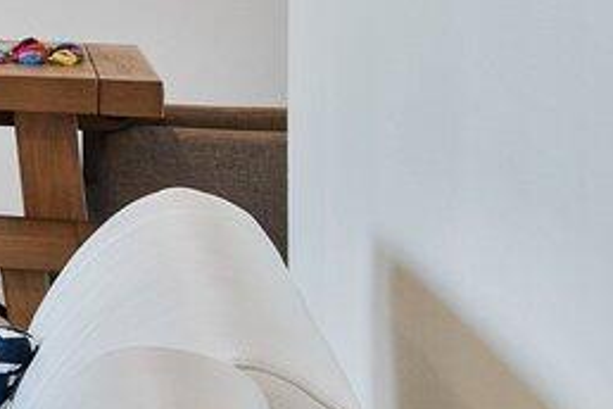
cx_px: -1250
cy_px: -95
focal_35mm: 127
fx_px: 2162
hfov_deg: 10.7
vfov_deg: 10.6
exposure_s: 1/10
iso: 200
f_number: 8
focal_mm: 16
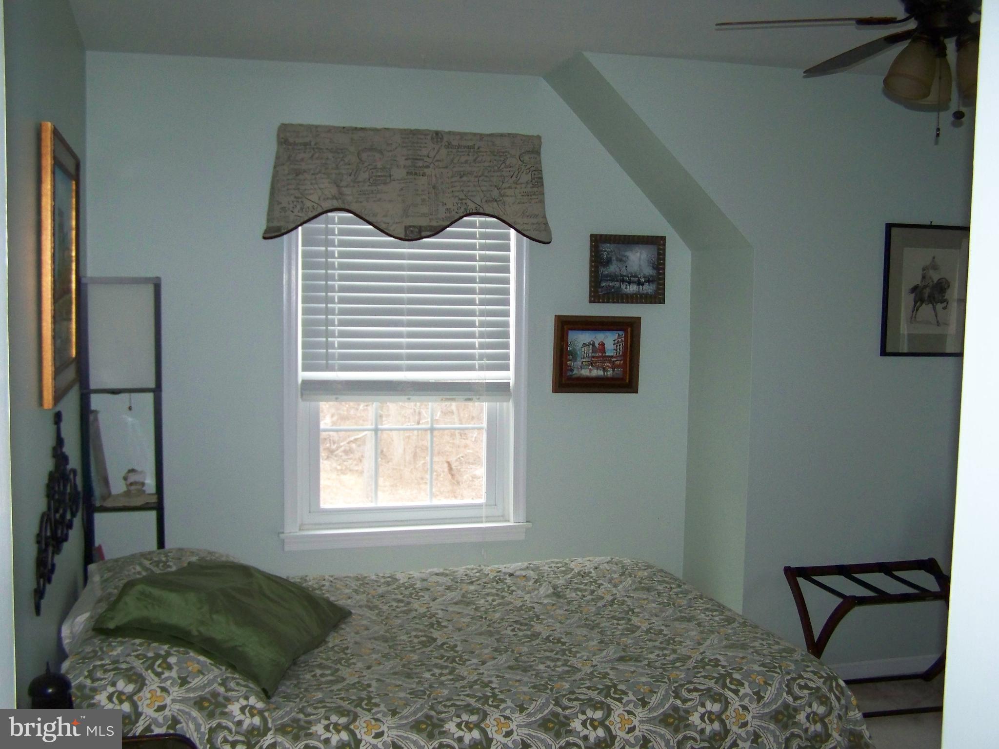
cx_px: 500
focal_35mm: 38
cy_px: 374
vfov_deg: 37.7
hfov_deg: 49.0
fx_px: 1097
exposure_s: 1/40
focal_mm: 6.3
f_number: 2.8
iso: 200
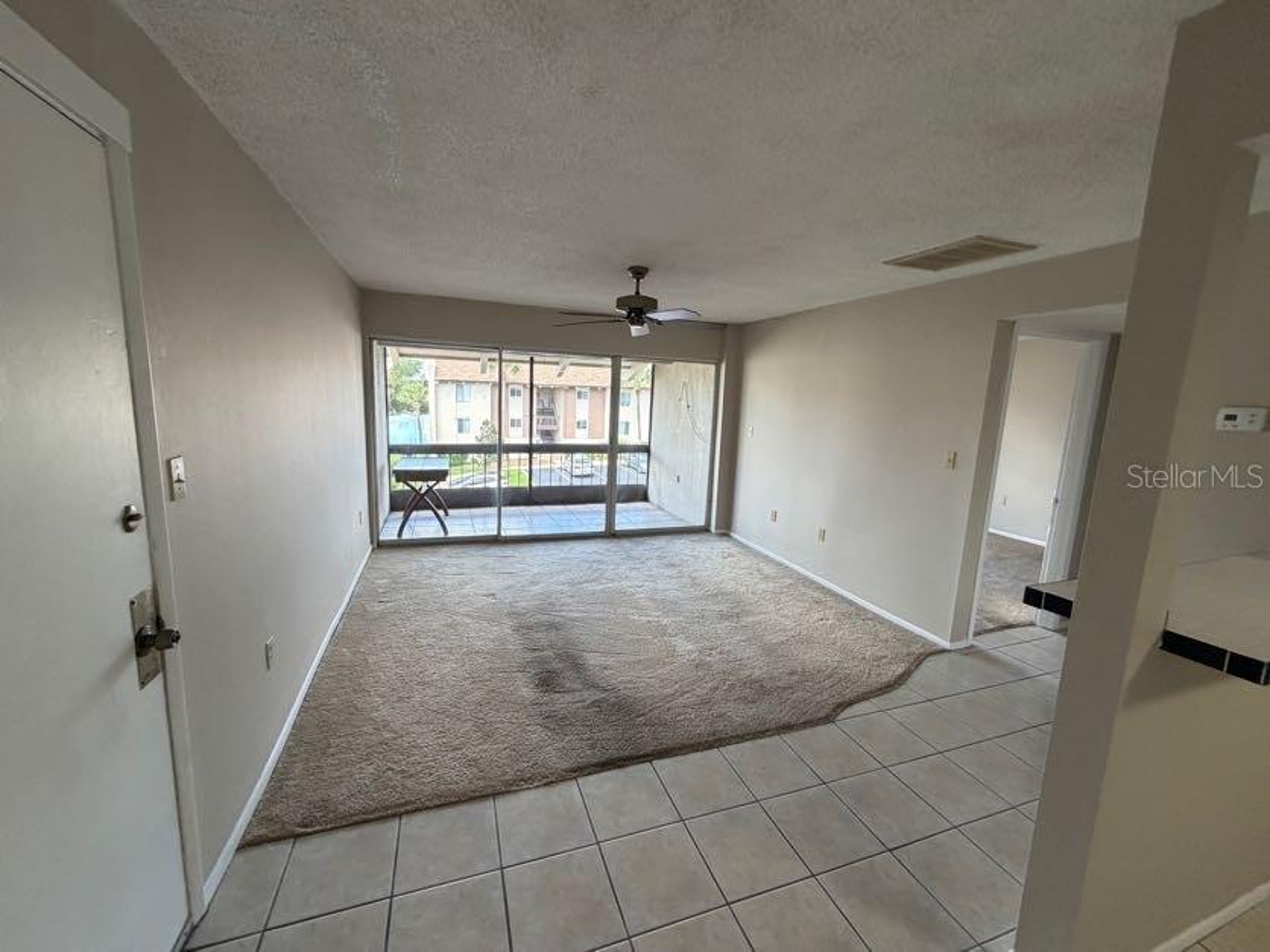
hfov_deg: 102.1
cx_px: 635
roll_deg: -1.3
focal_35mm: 14
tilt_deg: -6.8
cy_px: 476
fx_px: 514
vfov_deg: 85.7
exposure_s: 1/121
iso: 200
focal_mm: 2.22
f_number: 2.2
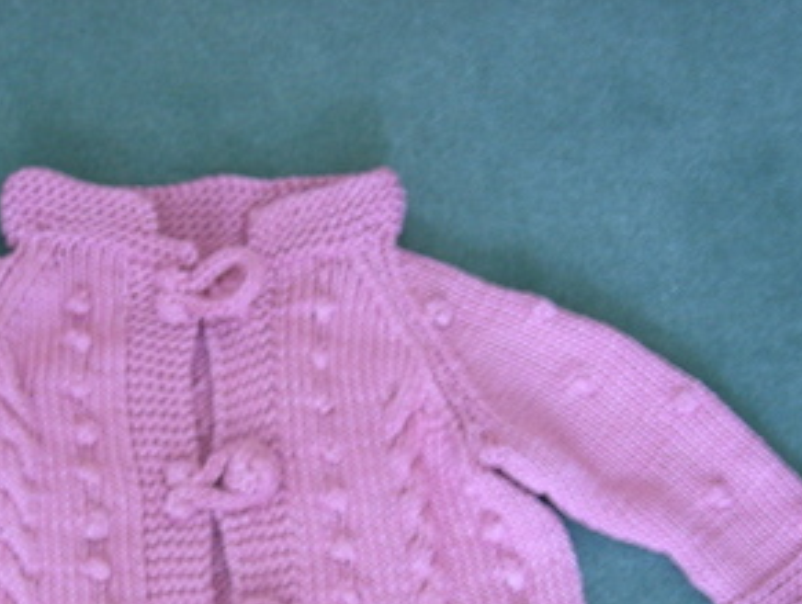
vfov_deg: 11.6
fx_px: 2946
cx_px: 187
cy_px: 512
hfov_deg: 15.4
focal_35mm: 127
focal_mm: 15.5
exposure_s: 1/2.1
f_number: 3.8
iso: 200
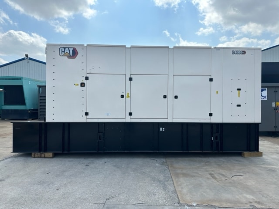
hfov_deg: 71.6
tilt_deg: -1.1
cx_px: 140
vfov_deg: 56.8
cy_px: 104
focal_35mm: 24
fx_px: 193
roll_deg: -0.5
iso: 80
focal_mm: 6.86
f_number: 1.78
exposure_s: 1/4184
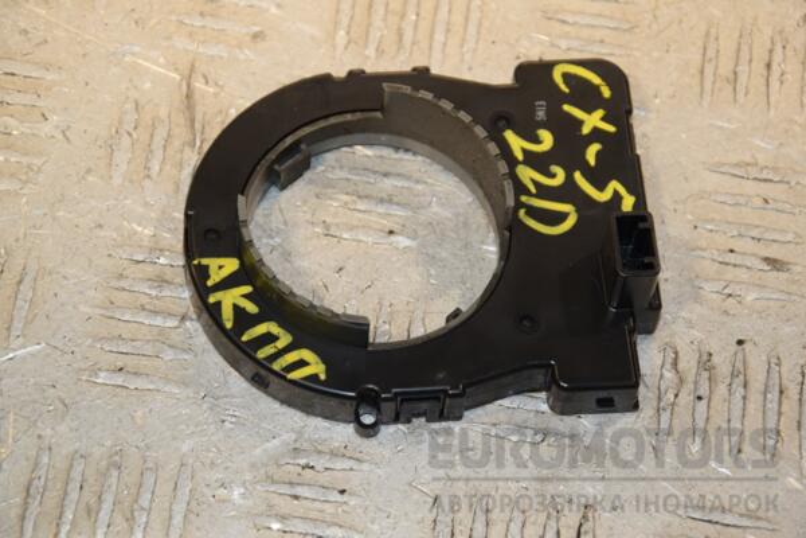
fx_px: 3022
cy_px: 269
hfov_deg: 15.2
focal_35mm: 135
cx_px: 403
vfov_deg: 10.2
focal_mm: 90
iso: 800
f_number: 7.1
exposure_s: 1/200
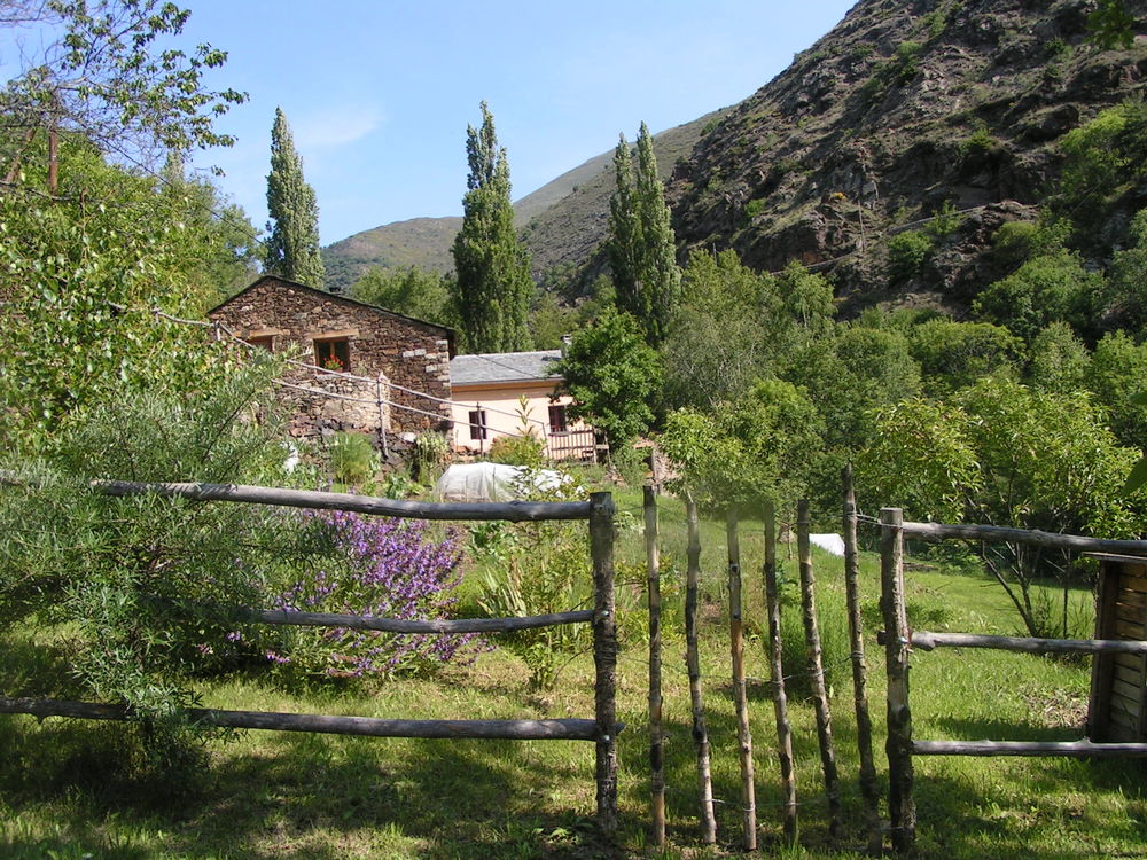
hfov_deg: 49.0
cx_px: 574
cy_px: 430
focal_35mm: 38
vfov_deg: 37.7
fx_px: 1259
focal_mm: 5.8
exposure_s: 1/200
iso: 50
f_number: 5.6
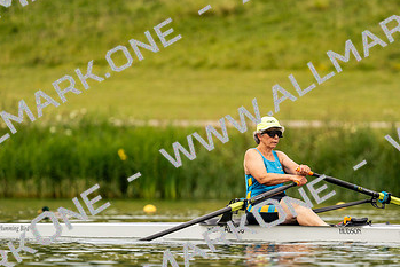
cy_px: 171
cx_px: 301
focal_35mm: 997
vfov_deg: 1.4
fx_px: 11082
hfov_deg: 2.1
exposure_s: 1/2000
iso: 400
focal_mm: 600
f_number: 6.3
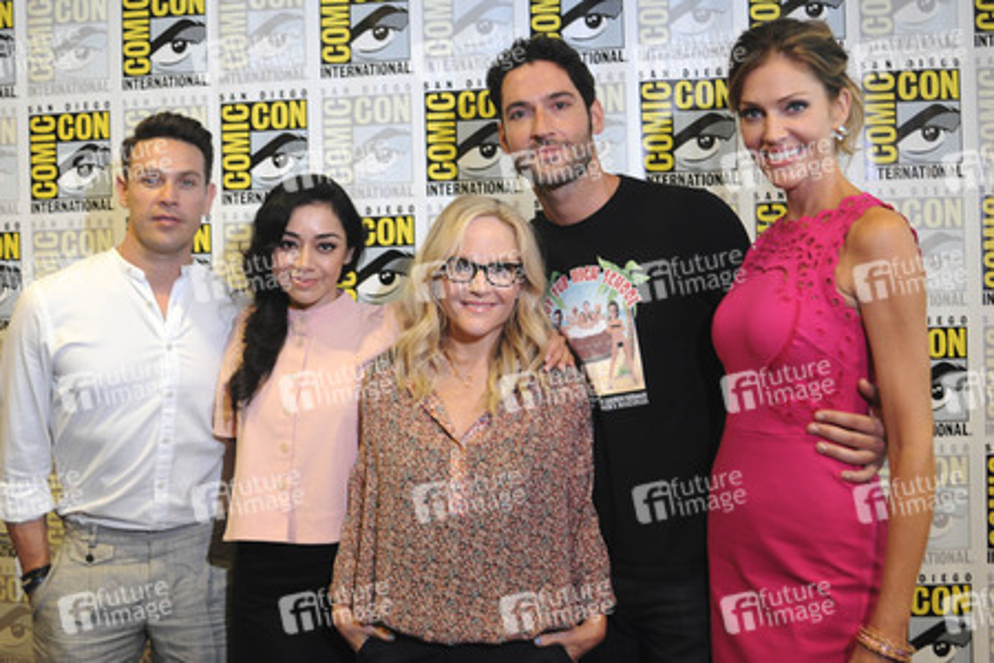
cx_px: 497
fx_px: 994
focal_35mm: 36
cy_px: 332
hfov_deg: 53.1
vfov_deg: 36.9
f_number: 3.5
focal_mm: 24
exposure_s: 1/50
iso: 1000
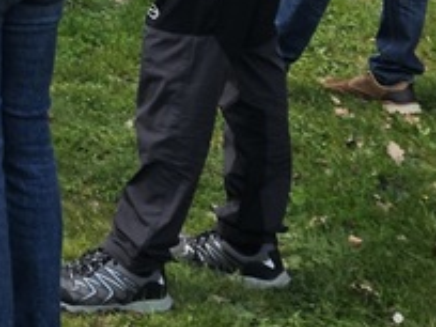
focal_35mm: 135
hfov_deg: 13.5
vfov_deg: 9.4
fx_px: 1700
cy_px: -541
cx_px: -271
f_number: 1.8
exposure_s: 1/1179
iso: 25
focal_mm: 5.4
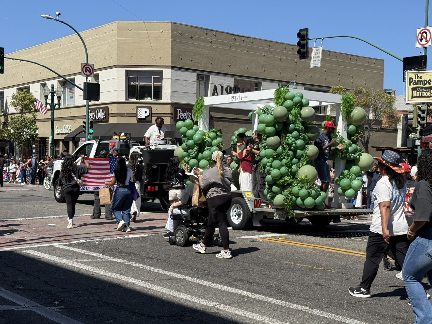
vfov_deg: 26.1
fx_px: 699
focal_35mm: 56
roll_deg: -0.2
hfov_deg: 34.3
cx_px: 250
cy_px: 169
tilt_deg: +0.2
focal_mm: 6.76
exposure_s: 1/4878
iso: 64
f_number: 1.78
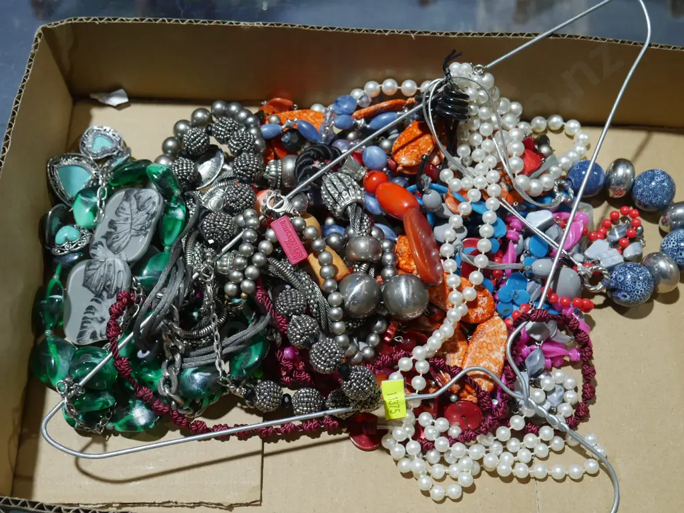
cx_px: 342
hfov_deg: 44.8
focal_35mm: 42
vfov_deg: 34.3
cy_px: 256
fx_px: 830
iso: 400
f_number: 4.6
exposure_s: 1/60
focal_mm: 21
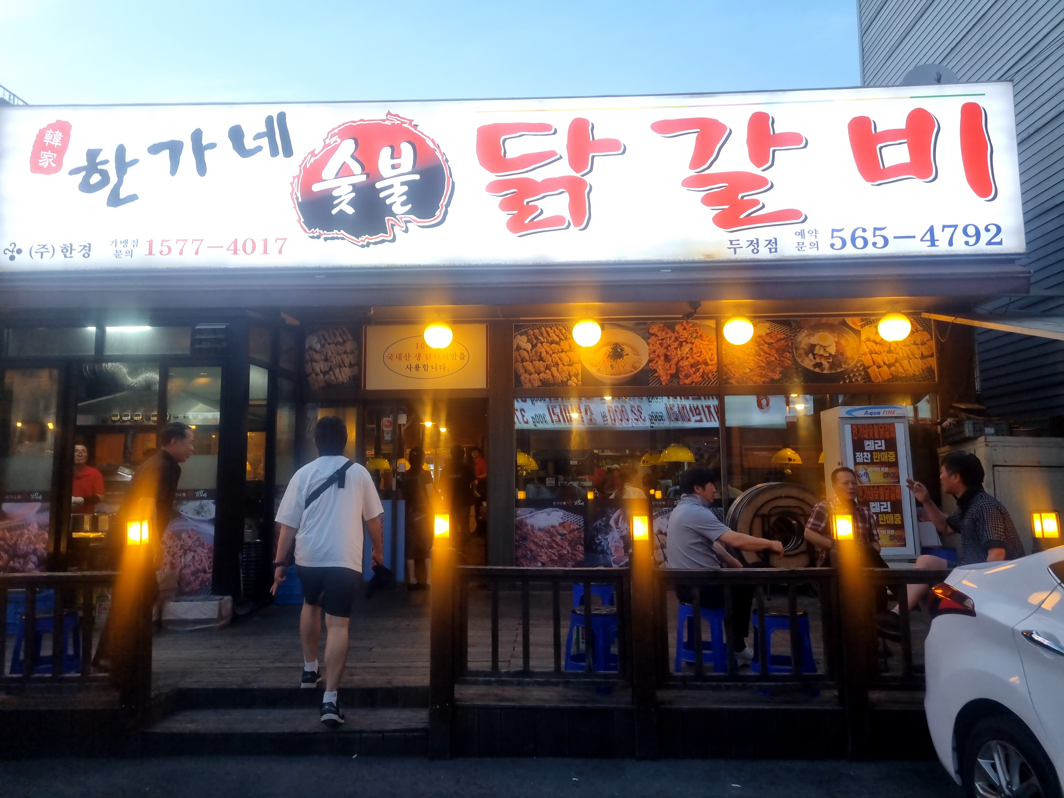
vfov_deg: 53.1
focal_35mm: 26
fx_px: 799
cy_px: 399
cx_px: 532
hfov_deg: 67.3
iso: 100
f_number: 1.8
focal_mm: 5.4
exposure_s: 1/120
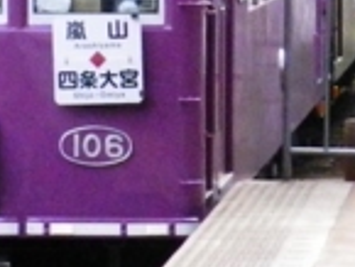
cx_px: -394
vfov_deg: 4.5
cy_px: -125
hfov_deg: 5.8
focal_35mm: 330
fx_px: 3387
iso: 800
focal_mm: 10.7
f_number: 4.6
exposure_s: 1/640
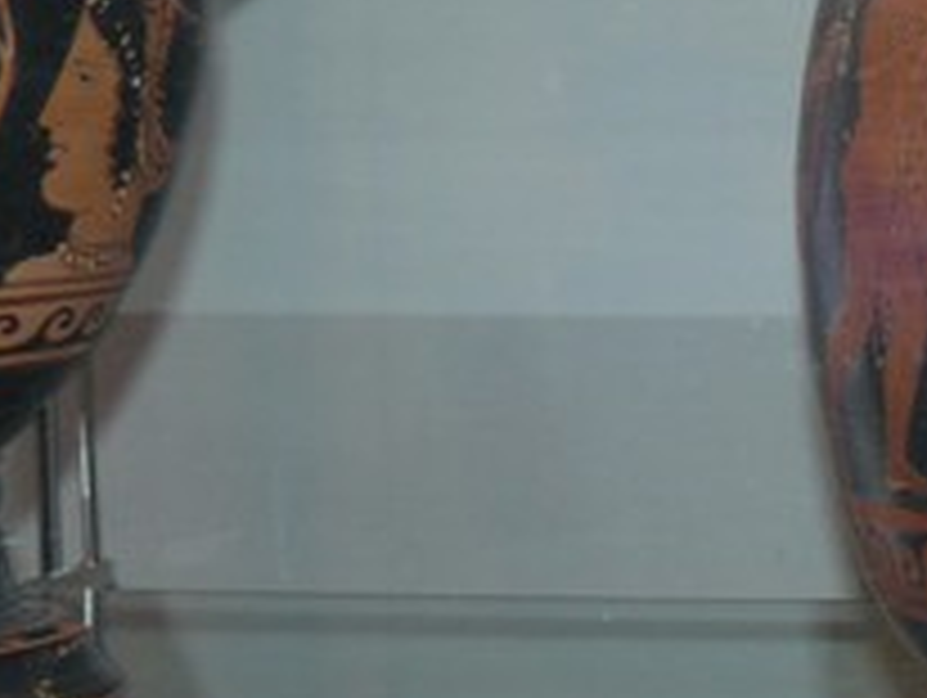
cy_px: -7
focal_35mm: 99
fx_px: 2654
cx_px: 1267
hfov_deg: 18.2
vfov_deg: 14.7
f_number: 2.8
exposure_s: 1/40
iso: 100
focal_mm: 6
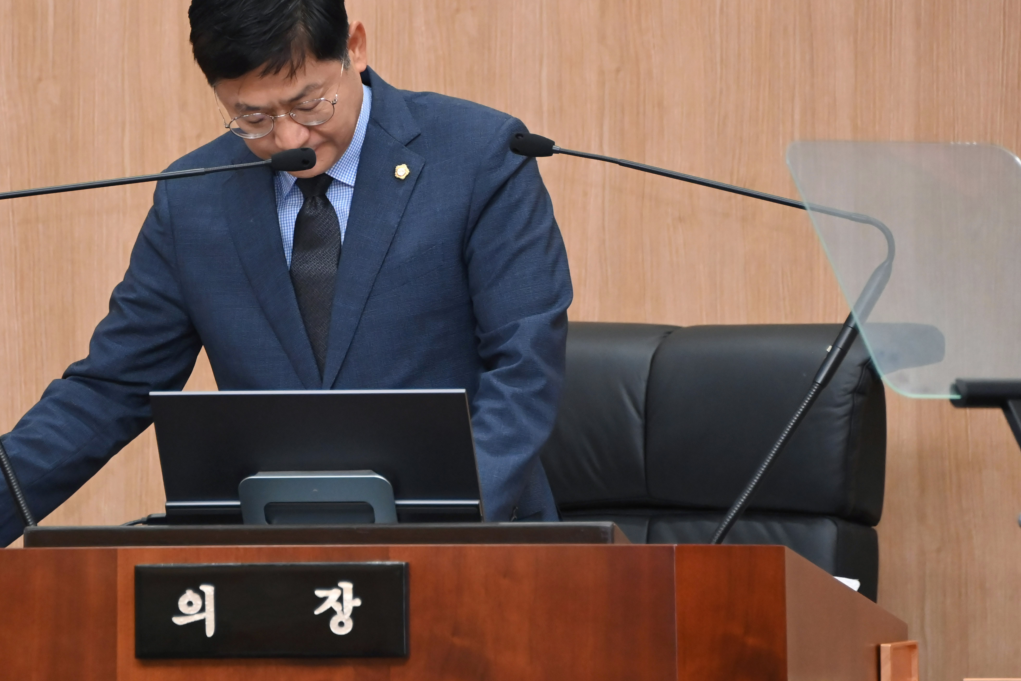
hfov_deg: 6.9
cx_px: 344
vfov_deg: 4.6
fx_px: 8451
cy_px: 307
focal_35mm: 298
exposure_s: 1/250
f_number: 5.6
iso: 5000
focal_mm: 210
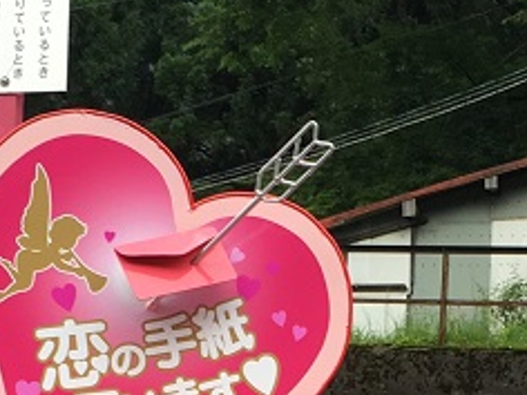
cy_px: 629
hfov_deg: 16.0
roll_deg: -1.3
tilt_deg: +1.5
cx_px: 368
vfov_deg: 11.5
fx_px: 1873
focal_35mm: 123
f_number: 2.2
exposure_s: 1/60
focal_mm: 4.15
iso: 25
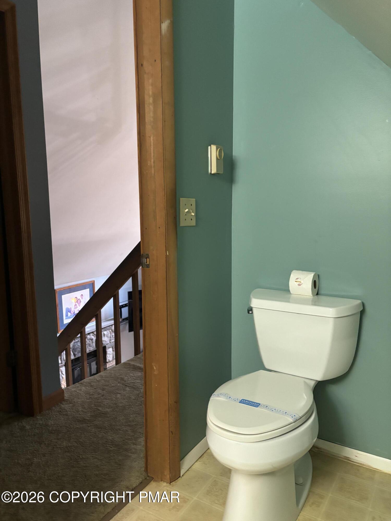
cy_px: 260
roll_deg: -0.1
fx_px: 392
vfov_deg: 67.3
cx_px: 196
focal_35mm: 26
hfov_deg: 53.1
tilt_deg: -6.7
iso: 500
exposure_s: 1/60
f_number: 1.6
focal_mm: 5.96
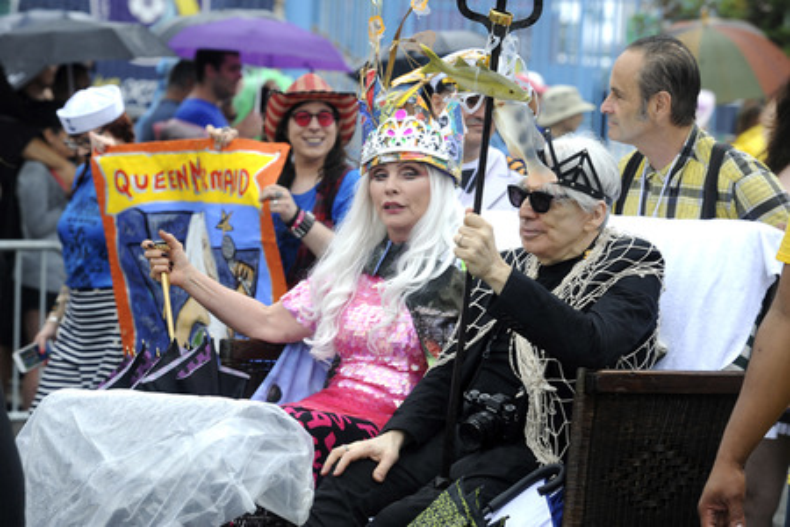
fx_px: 3401
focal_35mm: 155
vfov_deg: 8.9
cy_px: 264
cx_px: 395
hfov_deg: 13.2
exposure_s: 1/400
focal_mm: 155
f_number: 9
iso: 640
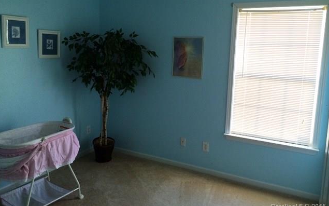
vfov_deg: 40.5
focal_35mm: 31
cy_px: 87
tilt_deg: -9.0
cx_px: 164
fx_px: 278
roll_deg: -0.7
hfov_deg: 61.2
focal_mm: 4.15
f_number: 2.2
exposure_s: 1/30
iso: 64
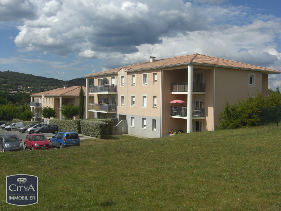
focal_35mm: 38
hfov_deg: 49.0
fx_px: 308
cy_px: 106
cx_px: 140
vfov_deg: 37.7
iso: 80
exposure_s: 1/400
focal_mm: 7.9
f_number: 8
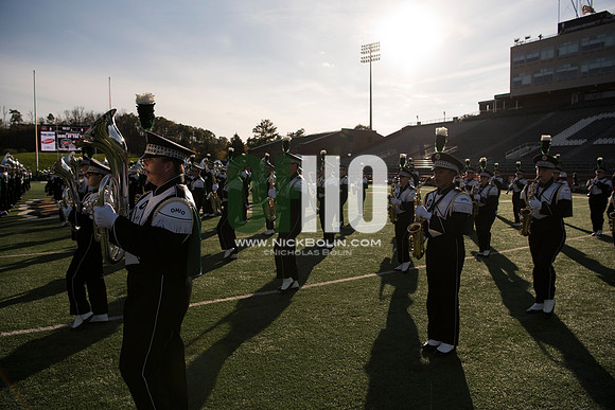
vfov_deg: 53.2
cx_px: 308
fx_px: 410
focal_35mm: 24
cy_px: 205
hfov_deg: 73.7
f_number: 5
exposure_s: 1/3200
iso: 320
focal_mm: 24
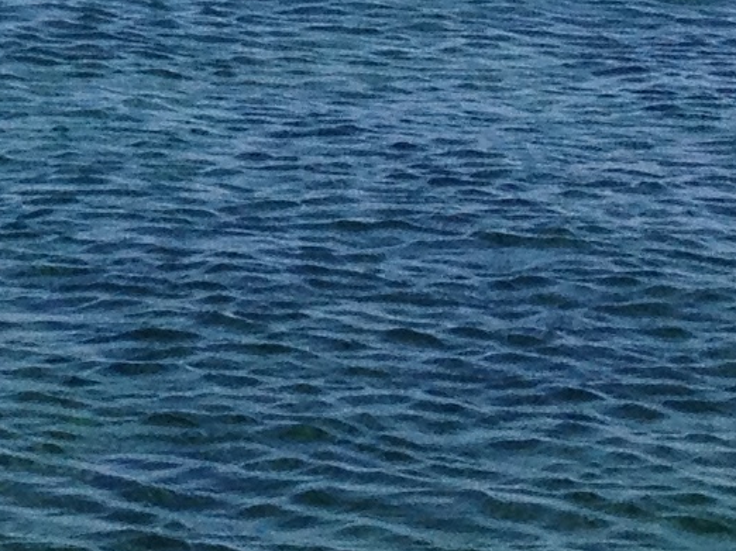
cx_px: -704
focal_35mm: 219
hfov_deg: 8.6
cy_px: -485
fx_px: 4654
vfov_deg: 6.6
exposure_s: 1/1175
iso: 50
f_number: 2.4
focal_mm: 4.28
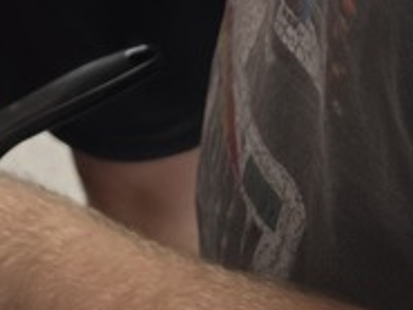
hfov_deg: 15.4
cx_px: 54
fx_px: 1516
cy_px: -620
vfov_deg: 9.3
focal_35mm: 127
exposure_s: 1/120
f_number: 1.4
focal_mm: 6.5
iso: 125
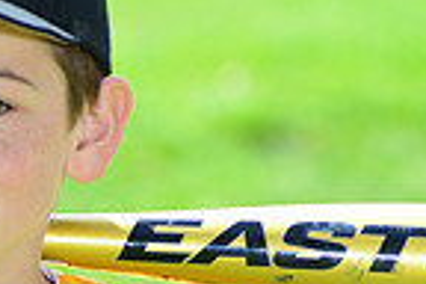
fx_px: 9525
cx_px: -89
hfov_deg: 2.6
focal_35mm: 805
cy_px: 324
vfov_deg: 1.7
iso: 200
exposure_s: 1/200
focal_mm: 200
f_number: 8
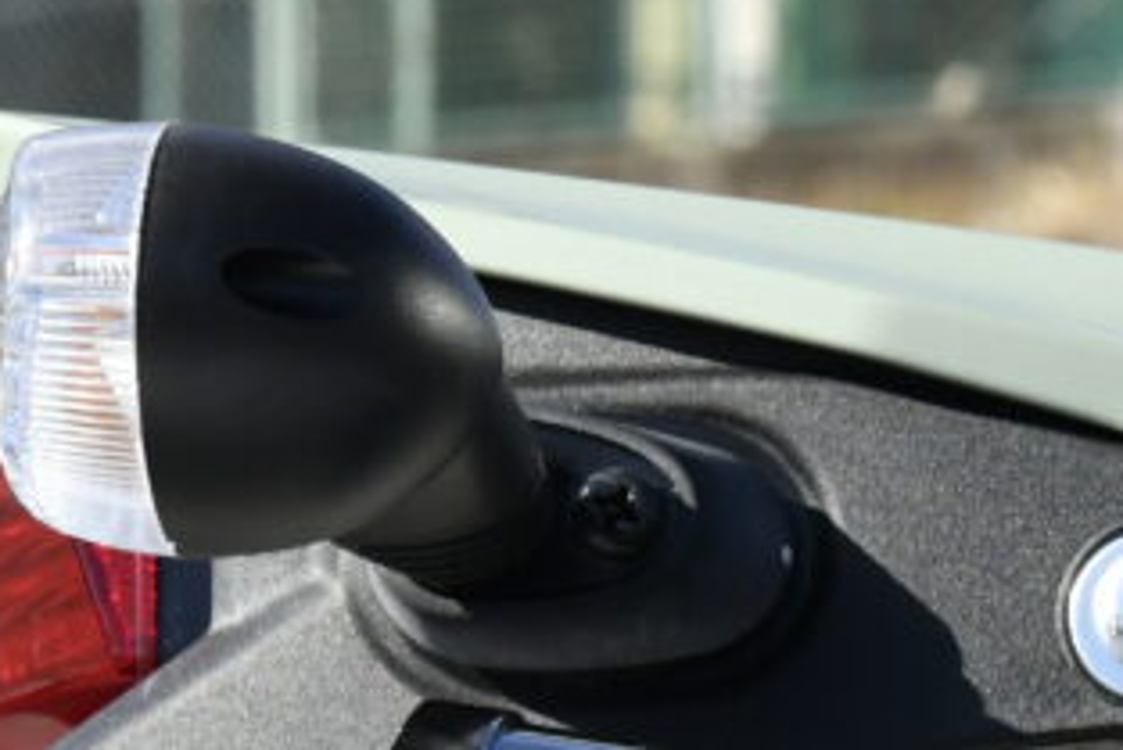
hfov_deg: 5.6
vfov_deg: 3.8
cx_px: 2425
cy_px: 1735
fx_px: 11172
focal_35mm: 358
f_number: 13
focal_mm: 56
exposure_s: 1/1000
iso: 1000
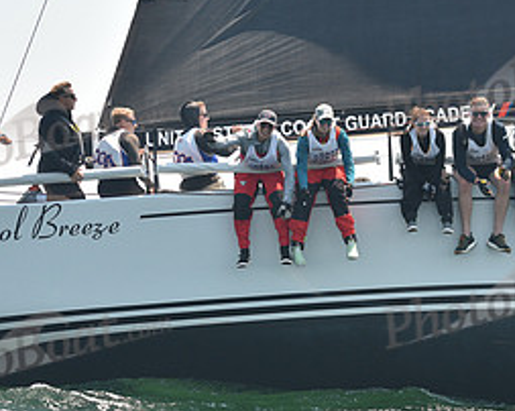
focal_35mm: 185
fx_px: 2818
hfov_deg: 10.4
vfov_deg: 8.3
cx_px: 279
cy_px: 219
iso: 250
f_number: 3.2
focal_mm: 86
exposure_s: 1/640
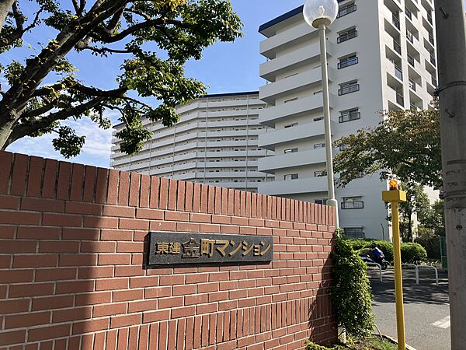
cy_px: 175
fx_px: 377
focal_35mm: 28
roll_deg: -0.9
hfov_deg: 63.4
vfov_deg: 49.7
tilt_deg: +11.5
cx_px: 233
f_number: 1.8
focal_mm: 3.99
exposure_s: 1/1245
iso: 32
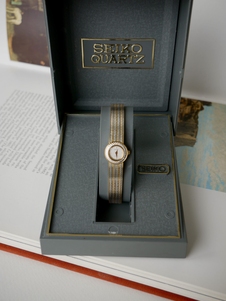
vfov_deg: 46.8
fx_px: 348
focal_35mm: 40
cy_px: 150
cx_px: 113
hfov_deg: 36.0
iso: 200
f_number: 4.1
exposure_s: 1/200
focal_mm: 20
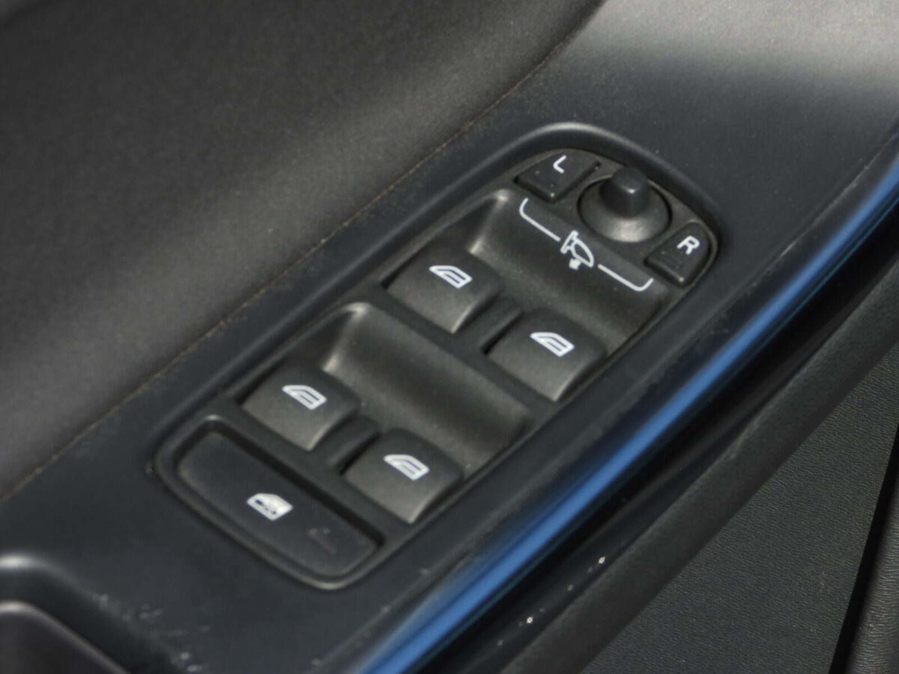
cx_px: 450
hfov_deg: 11.6
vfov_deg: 8.7
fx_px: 4416
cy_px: 337
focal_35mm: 170
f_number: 4
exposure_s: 1/800
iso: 100
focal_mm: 30.5
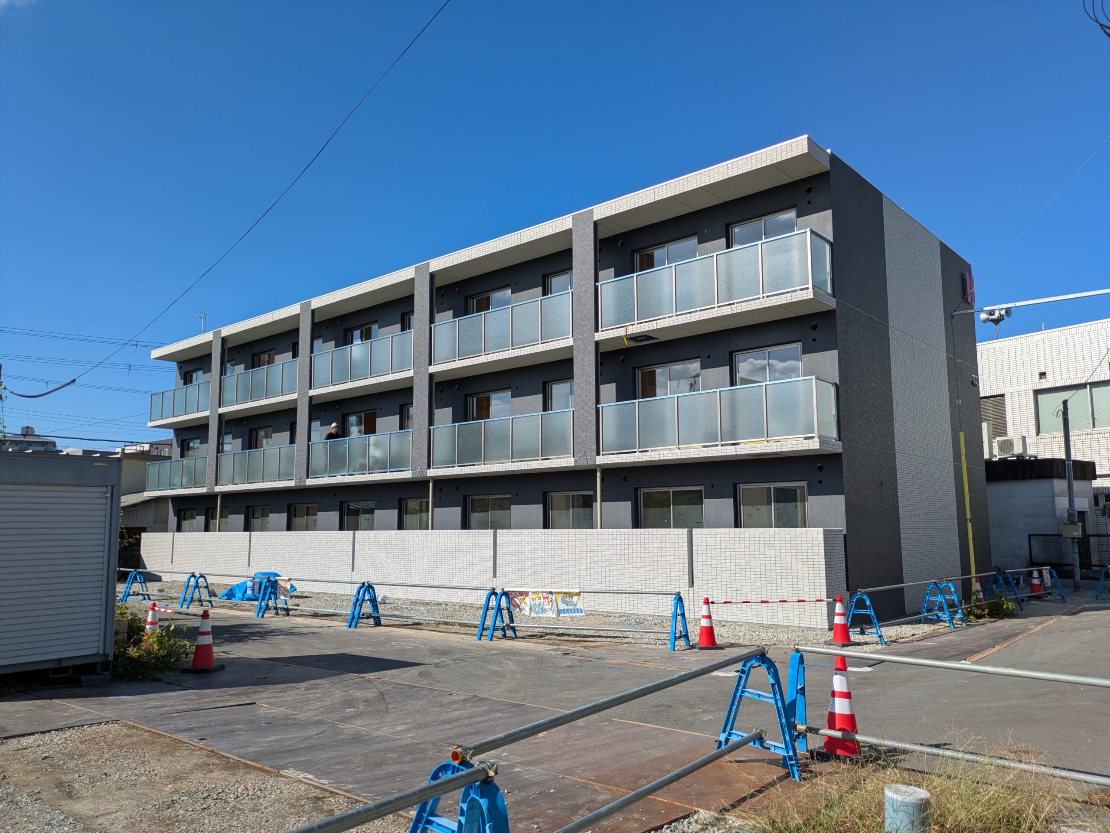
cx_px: 555
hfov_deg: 69.4
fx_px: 802
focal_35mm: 25
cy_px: 416
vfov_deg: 54.9
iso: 44
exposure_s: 1/2732
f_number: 1.89
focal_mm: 5.43
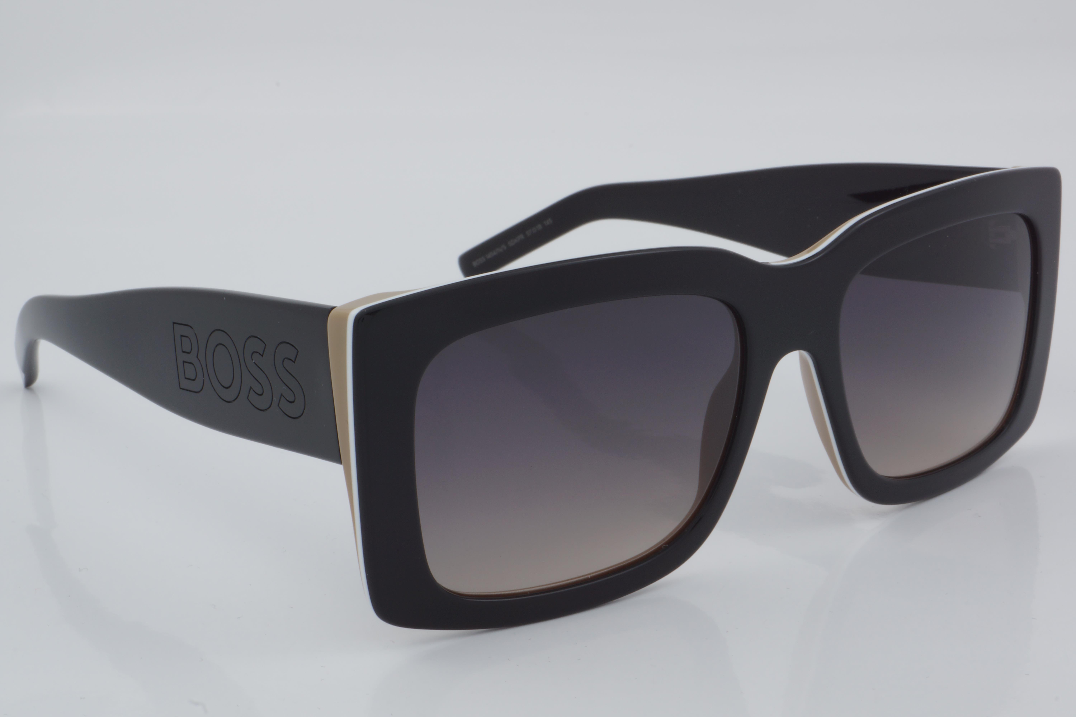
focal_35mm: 75
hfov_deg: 27.0
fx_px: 2241
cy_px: 358
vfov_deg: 18.2
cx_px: 538
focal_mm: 50
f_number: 32
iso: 100
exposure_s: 1/4
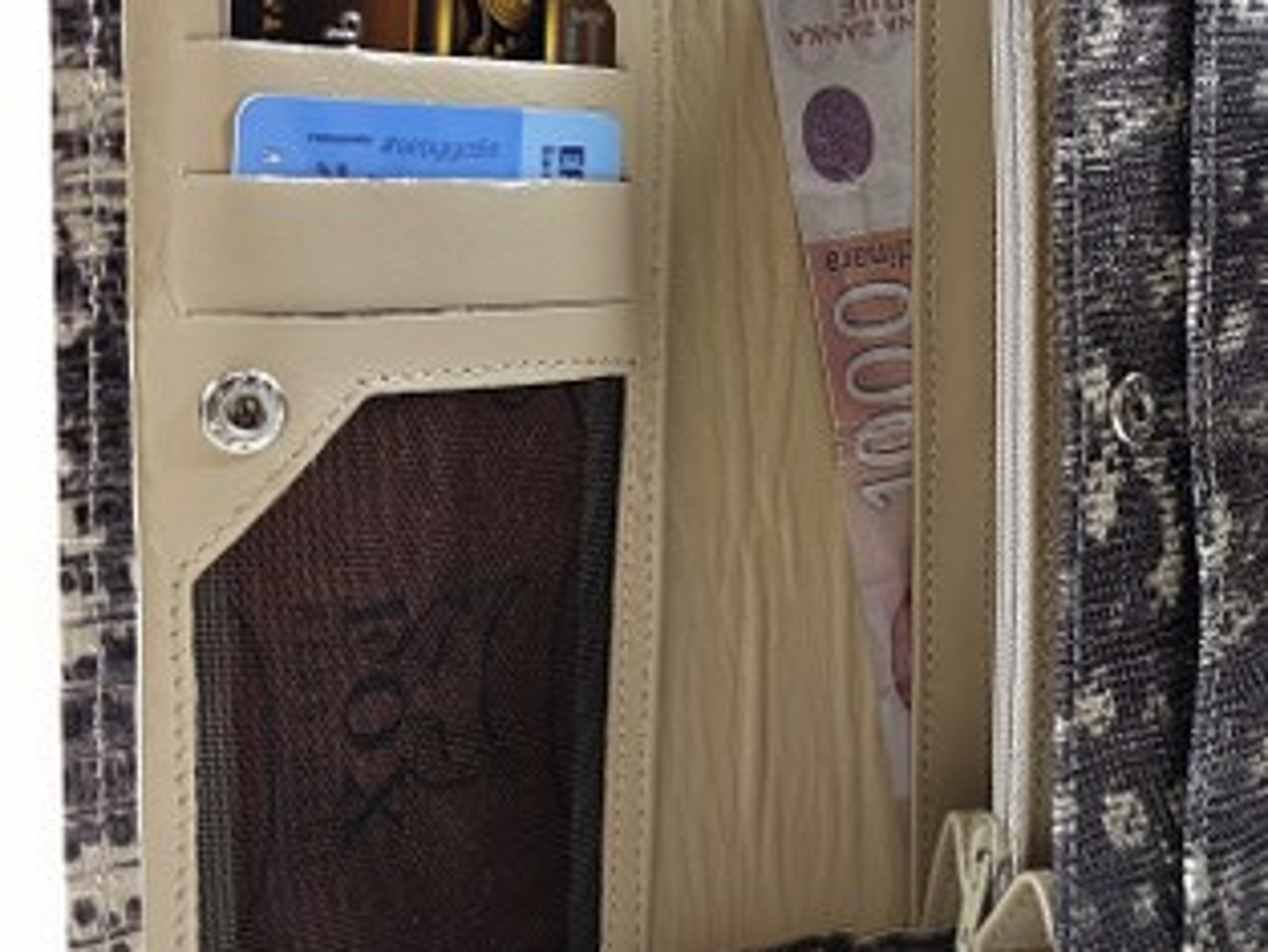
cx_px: 912
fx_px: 1722
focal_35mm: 47
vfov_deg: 30.8
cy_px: 356
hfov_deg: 39.6
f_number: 1.7
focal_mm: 6.3
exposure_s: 1/100
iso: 20
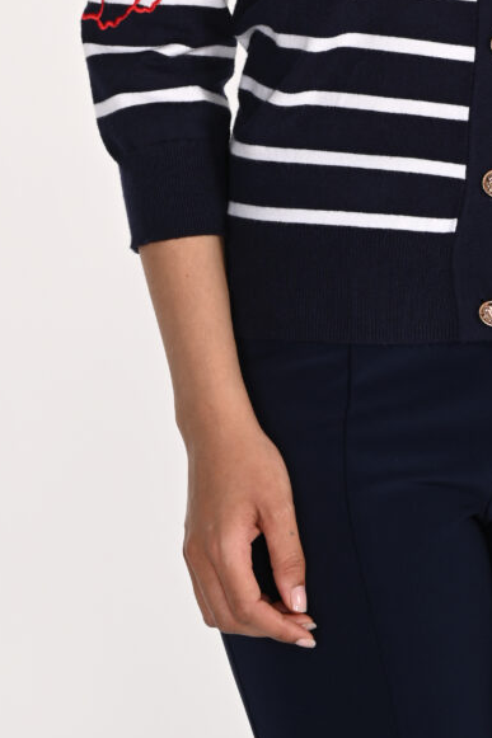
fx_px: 5846
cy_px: -88
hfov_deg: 4.8
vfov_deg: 7.2
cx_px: 408
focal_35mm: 285
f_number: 9
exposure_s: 1/160
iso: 100
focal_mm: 115
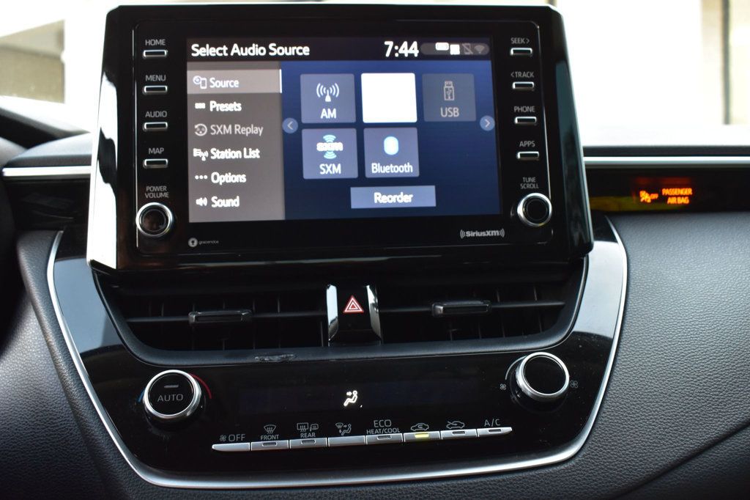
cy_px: 250
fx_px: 750
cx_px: 375
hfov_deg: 53.1
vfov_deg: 36.8
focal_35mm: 36
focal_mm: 24
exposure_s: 1/15
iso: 900
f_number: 6.3
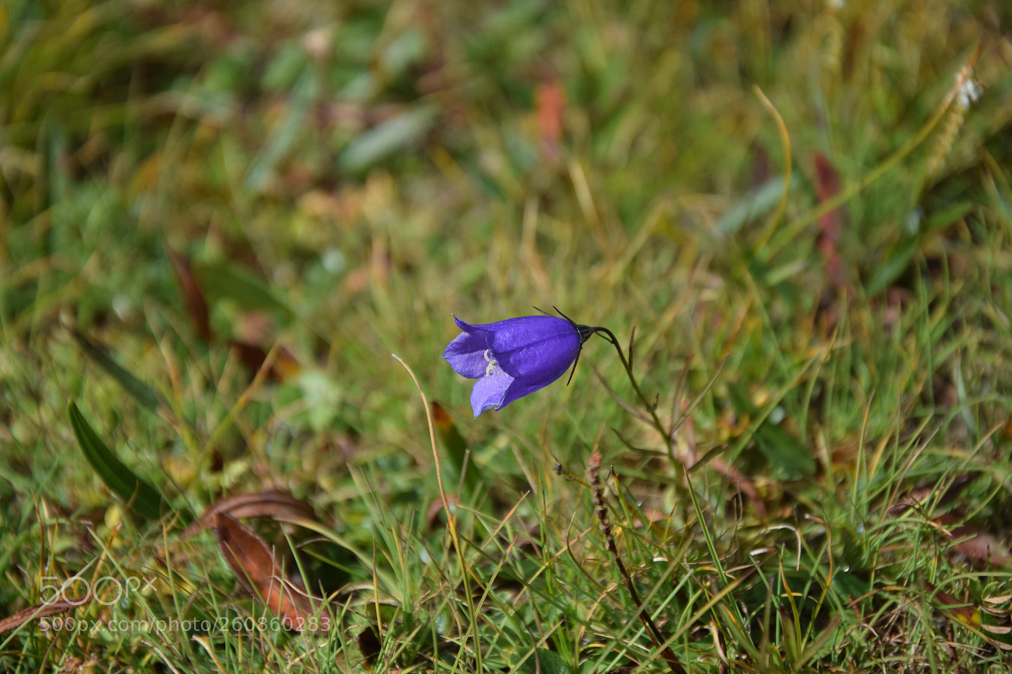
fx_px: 4131
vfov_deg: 9.3
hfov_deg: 14.0
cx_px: 506
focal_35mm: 147
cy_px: 337
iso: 100
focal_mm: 98
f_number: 5.6
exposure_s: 1/640
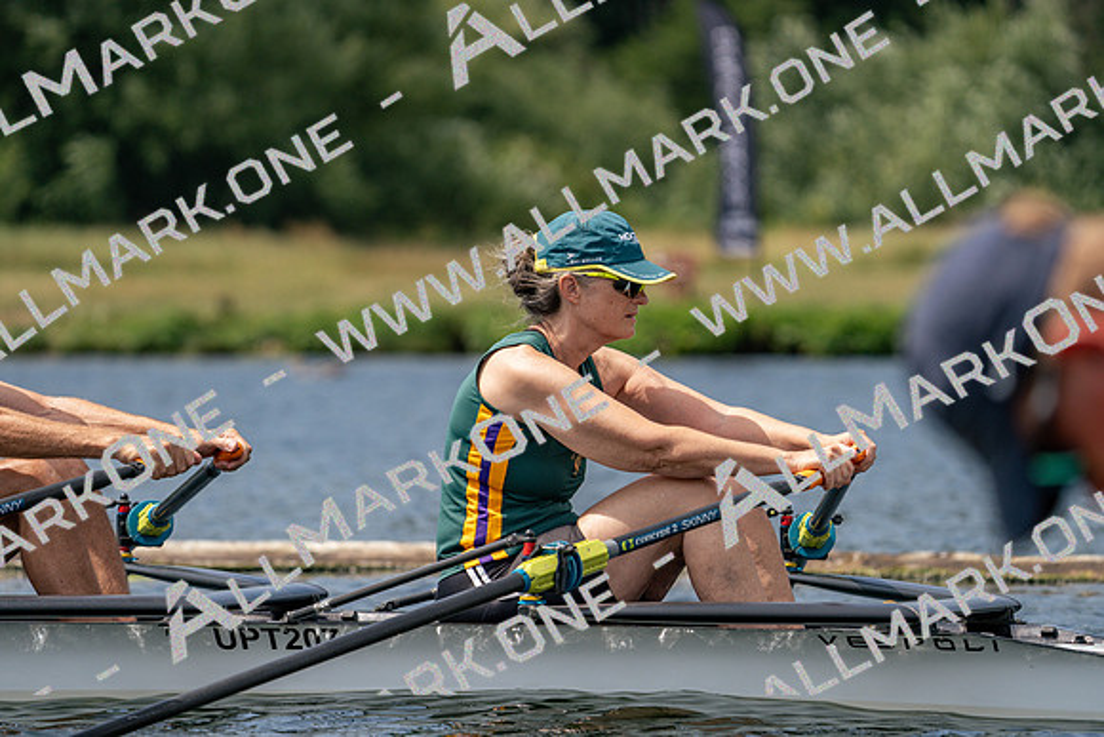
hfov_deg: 6.5
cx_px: 552
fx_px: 9662
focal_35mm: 315
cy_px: 368
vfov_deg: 4.4
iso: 250
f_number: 6.3
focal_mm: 315
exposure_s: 1/1600
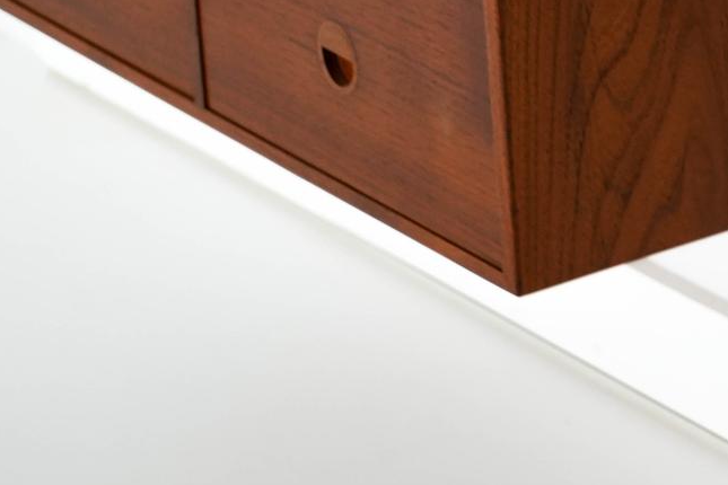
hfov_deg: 9.3
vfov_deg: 6.3
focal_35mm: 217
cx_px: 944
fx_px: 4388
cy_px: -209
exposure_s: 1/30
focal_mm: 70
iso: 800
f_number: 5.6
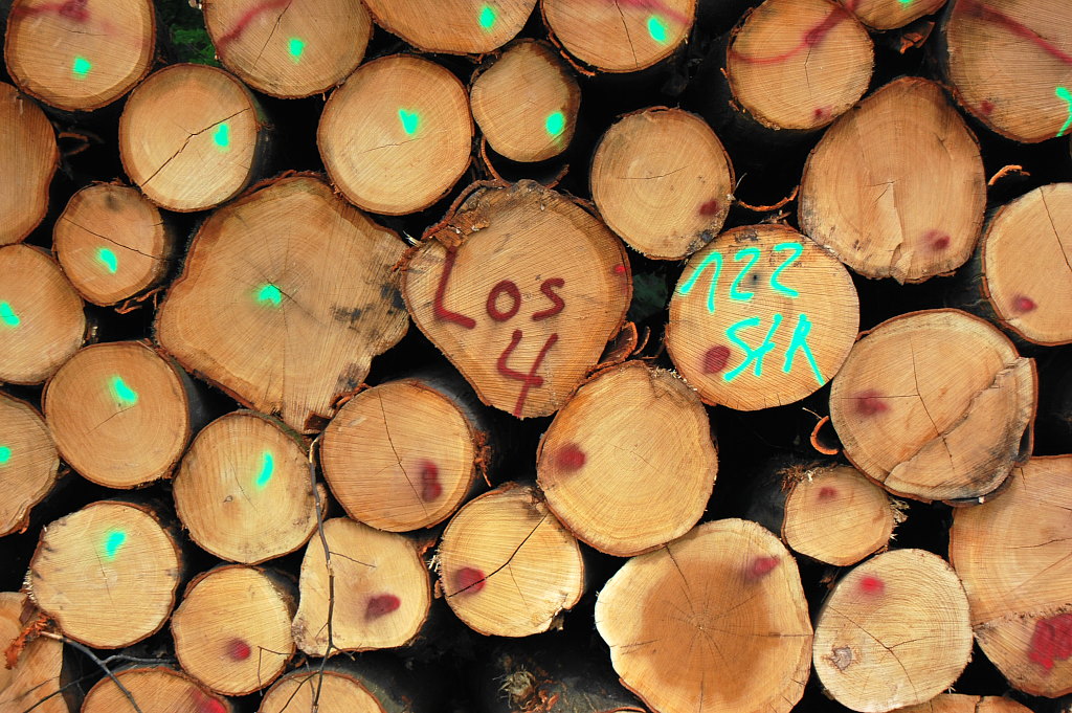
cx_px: 536
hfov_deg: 24.6
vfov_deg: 16.5
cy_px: 356
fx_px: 2455
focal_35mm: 82
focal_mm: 55
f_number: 5.6
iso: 200
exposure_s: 1/200
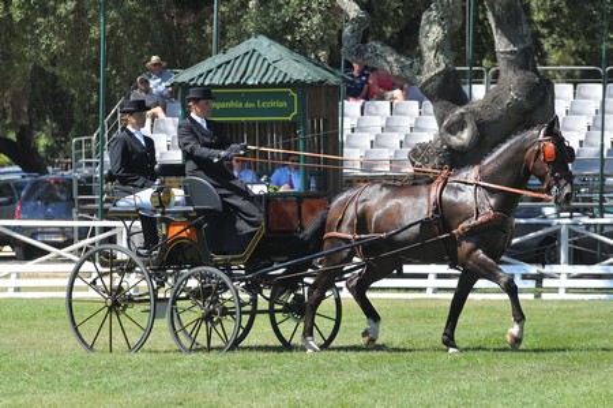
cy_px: 204
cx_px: 306
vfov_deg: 5.1
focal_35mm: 270
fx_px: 4592
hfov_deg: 7.6
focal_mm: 180
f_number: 5.6
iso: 400
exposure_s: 1/800
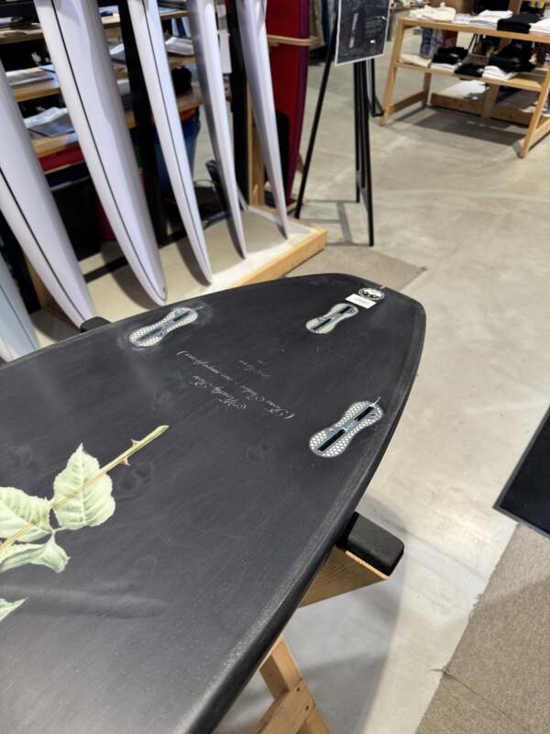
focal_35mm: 24
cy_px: 367
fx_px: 508
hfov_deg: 56.8
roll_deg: -2.2
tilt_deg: -40.2
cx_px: 275
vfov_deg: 71.6
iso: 160
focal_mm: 6.76
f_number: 1.78
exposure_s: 1/100
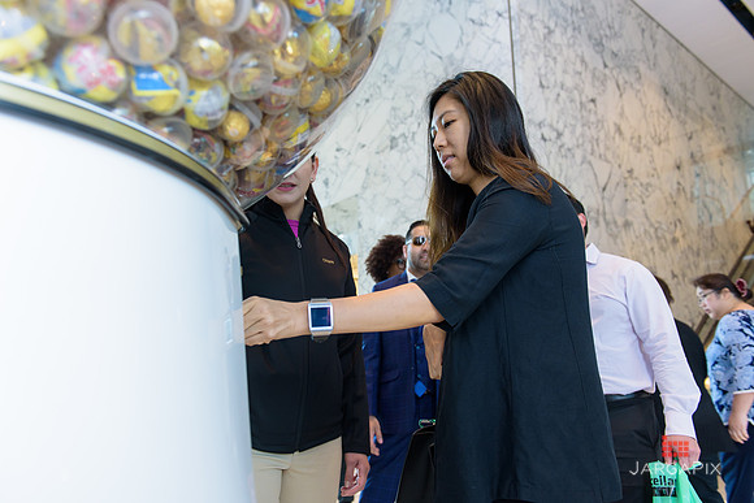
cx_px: 377
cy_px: 252
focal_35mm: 27
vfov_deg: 48.0
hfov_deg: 67.4
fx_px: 566
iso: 800
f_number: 3.2
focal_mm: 27
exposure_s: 1/125
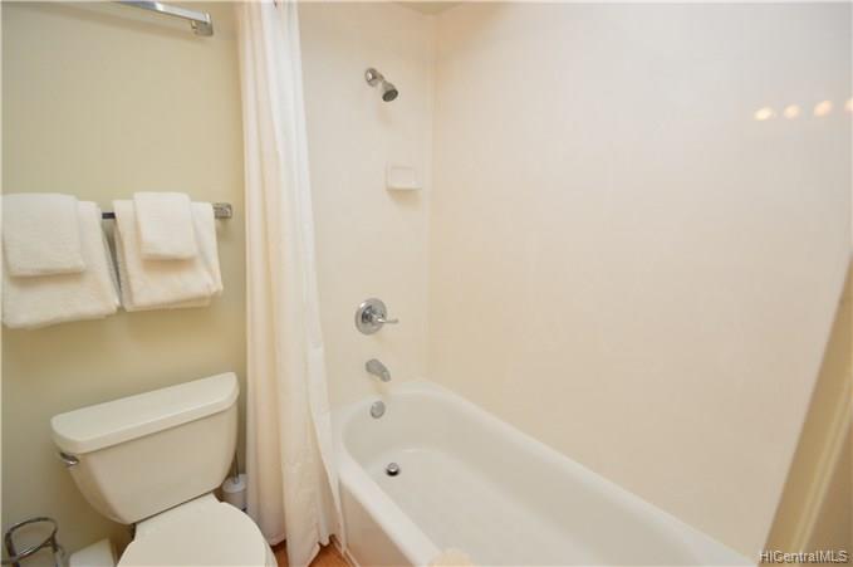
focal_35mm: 15
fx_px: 355
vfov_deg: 77.2
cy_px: 284
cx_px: 426
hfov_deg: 100.5
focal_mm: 10
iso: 400
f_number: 4
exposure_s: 1/60
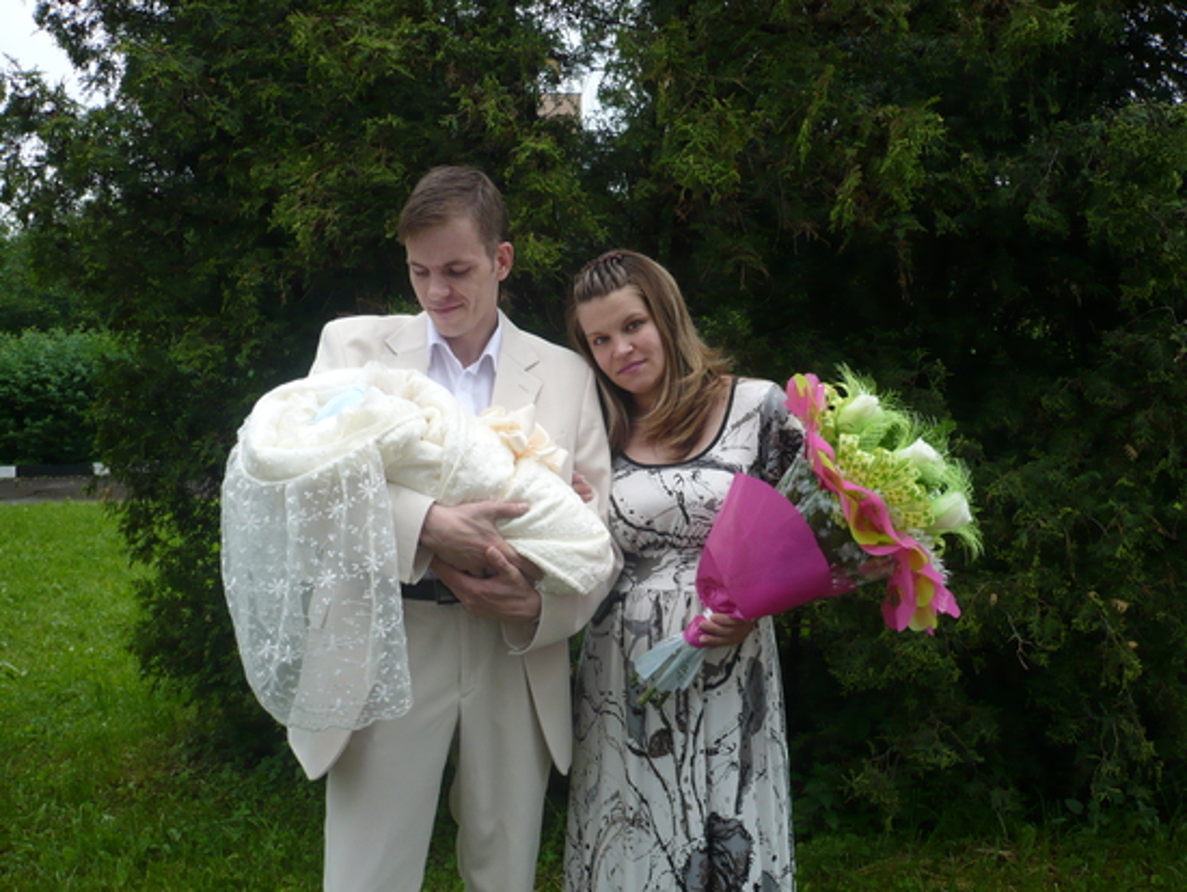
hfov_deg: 52.6
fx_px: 1201
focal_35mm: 35
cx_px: 594
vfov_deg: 40.7
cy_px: 446
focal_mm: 5.8
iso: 100
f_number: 2.8
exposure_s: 1/400
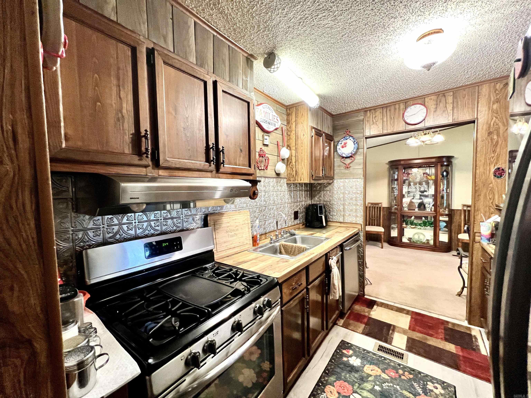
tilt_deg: -3.7
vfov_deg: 89.9
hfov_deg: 106.2
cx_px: 266
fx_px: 199
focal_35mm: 13
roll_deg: +0.9
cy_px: 199
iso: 500
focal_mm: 1.57
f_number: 1.8
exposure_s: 1/60
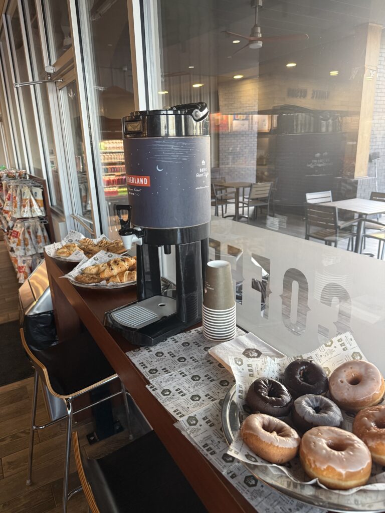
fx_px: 356
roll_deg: +1.1
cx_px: 192
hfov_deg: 56.8
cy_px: 256
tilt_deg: -17.3
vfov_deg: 71.6
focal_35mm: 24
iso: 320
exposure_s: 1/60
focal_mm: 6.76
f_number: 1.78
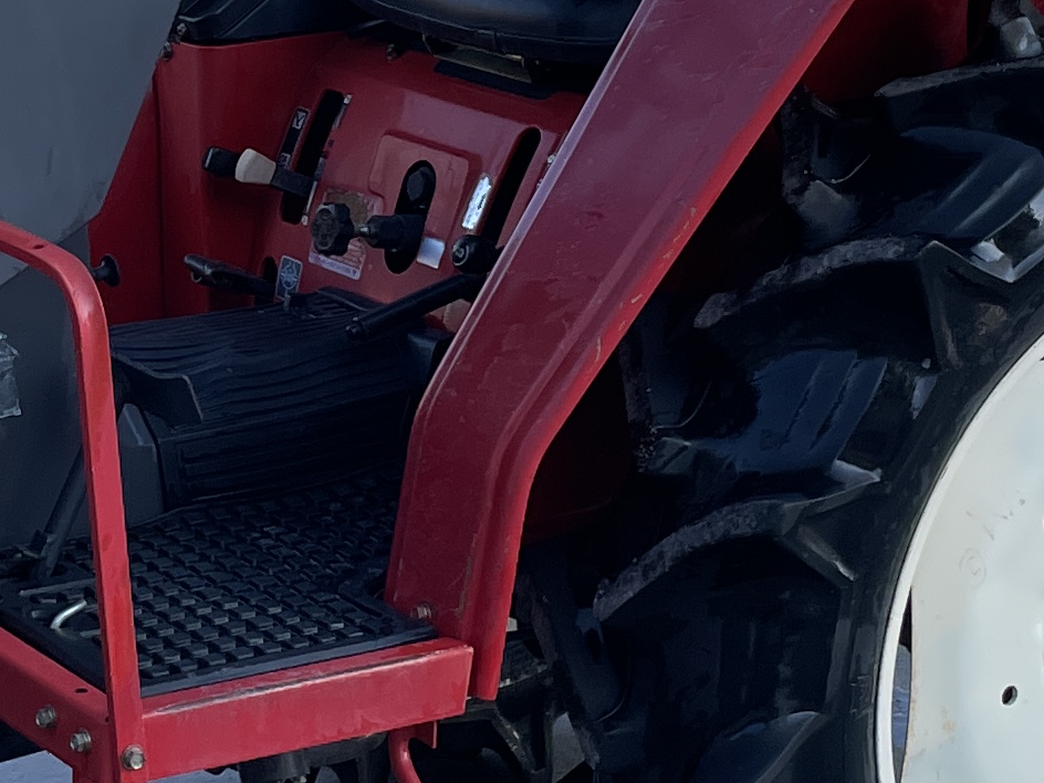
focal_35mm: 111
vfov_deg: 13.3
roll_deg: -0.7
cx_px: 61
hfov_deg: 17.4
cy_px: 160
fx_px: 3348
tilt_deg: -13.6
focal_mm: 4.2
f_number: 1.6
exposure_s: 1/988
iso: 32
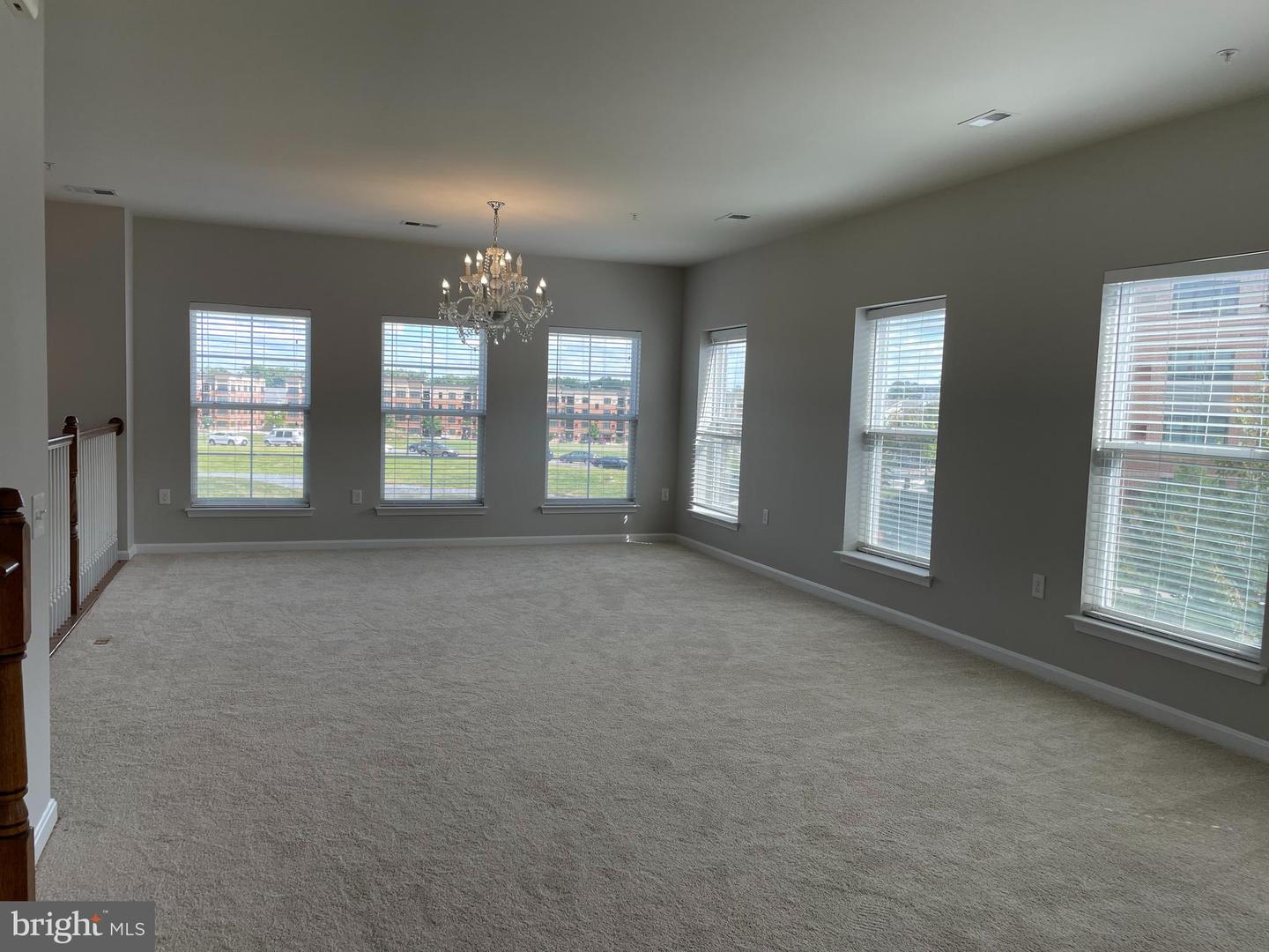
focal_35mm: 26
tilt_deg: -3.4
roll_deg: -1.2
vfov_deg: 53.1
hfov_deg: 67.3
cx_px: 634
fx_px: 953
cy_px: 476
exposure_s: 1/294
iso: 32
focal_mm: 4.2
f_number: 1.6
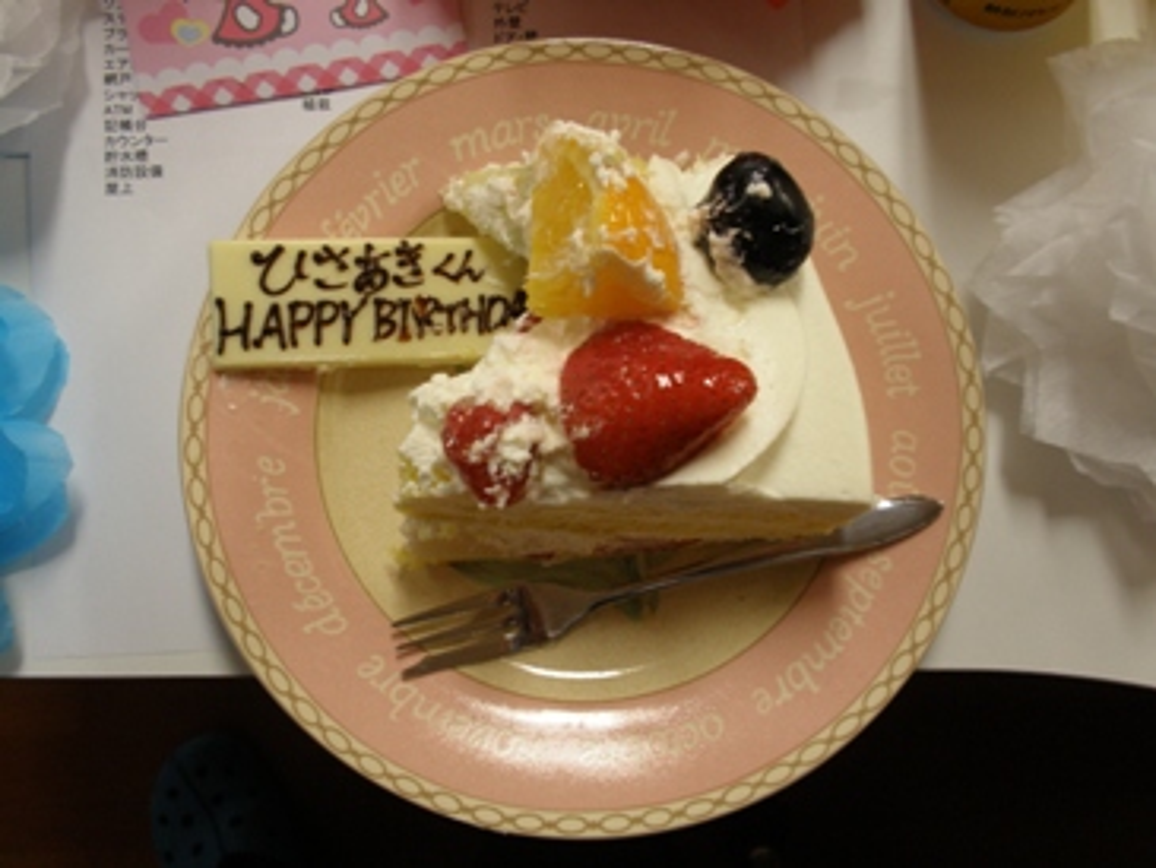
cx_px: 578
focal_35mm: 37
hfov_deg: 50.1
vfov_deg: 38.7
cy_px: 434
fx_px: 1236
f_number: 3.5
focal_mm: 6.6
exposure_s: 1/30
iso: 80
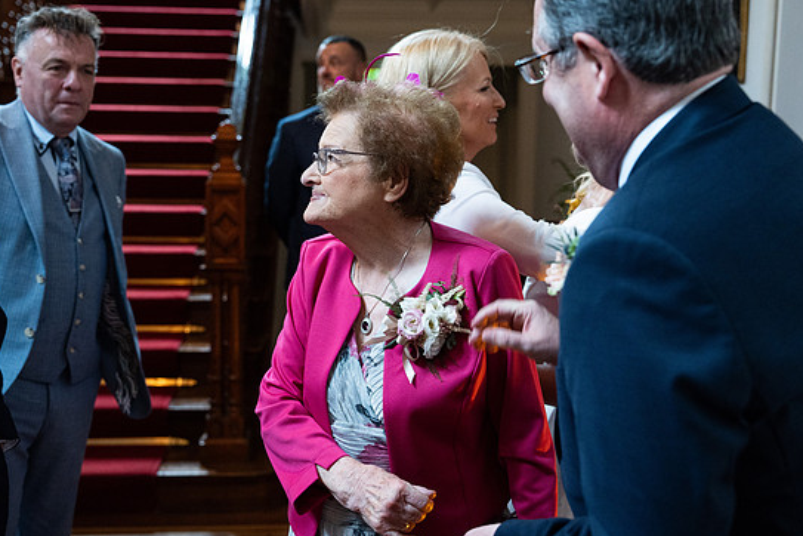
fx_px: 1048
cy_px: 273
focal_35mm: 47
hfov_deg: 41.9
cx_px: 408
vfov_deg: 28.6
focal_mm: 44
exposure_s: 1/200
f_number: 3.5
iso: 5000
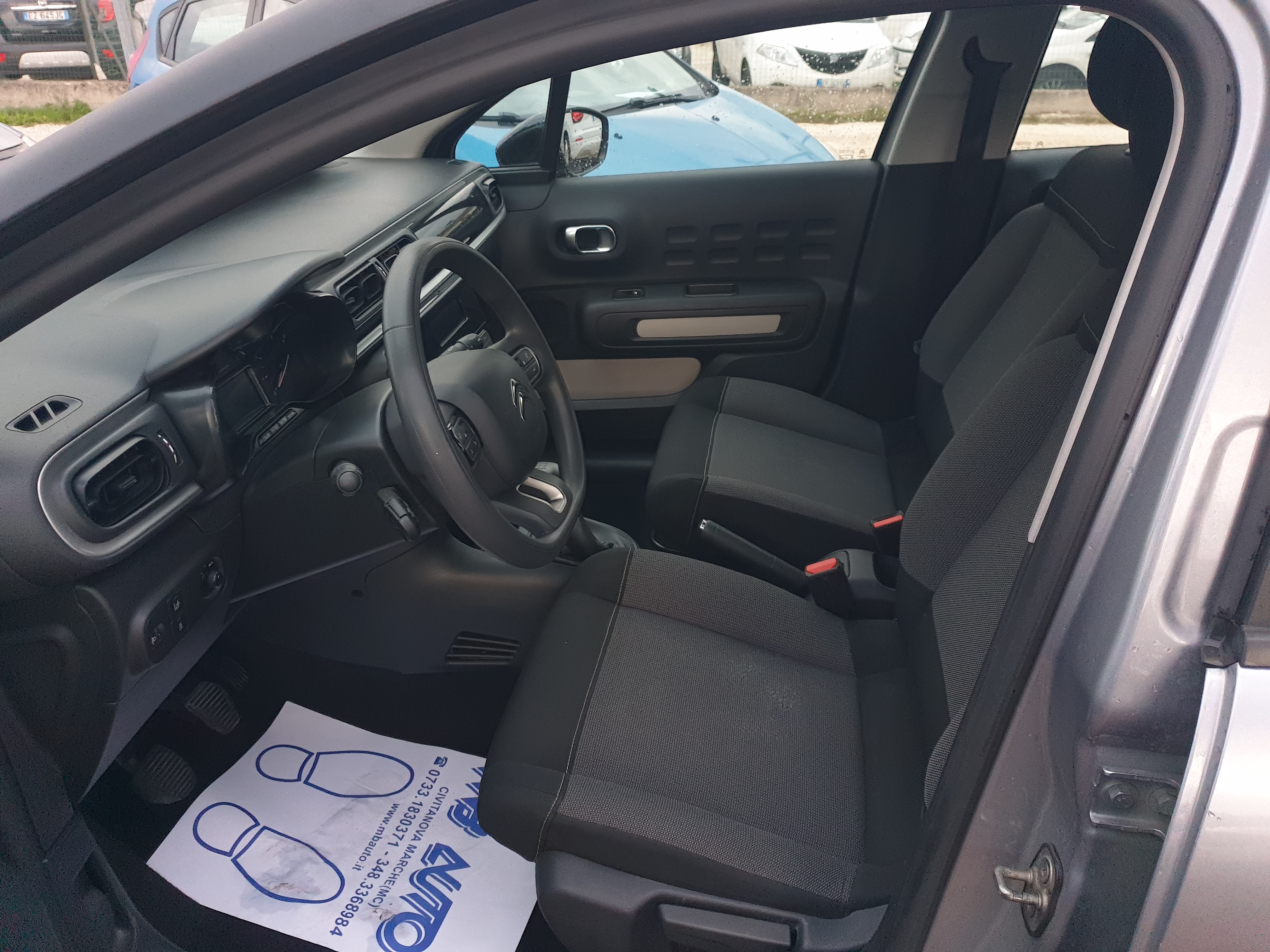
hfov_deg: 67.3
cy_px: 476
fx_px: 954
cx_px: 635
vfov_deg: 53.1
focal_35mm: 26
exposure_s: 1/50
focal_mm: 4.3
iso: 250
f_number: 1.5
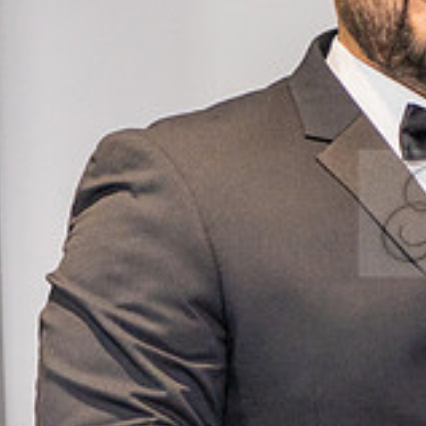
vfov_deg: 8.3
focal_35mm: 209
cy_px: 396
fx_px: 2910
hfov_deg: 8.1
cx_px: 720
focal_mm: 34
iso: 640
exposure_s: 1/160
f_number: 4
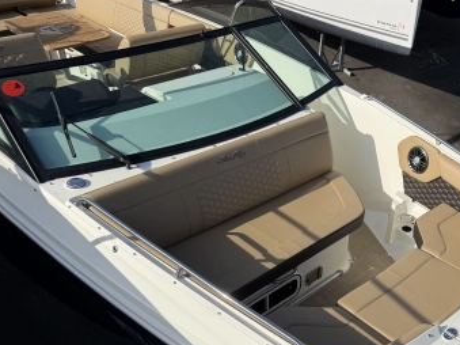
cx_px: 326
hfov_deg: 46.7
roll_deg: -7.7
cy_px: 268
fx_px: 518
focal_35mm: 39
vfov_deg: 35.8
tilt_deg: -42.4
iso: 80
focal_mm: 6.76
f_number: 1.78
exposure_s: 1/8130
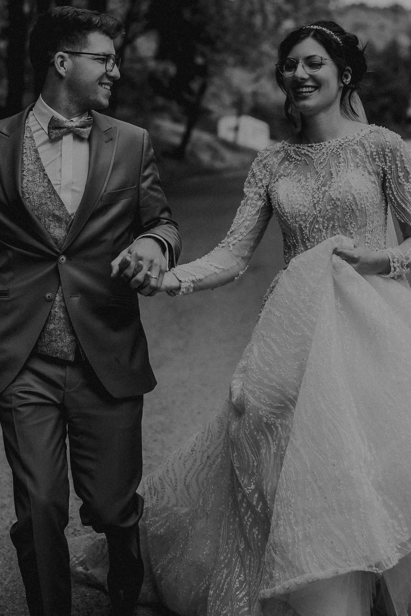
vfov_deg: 31.7
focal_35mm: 63
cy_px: 224
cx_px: 224
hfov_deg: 21.6
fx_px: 1079
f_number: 1.6
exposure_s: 1/3200
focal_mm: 35
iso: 640
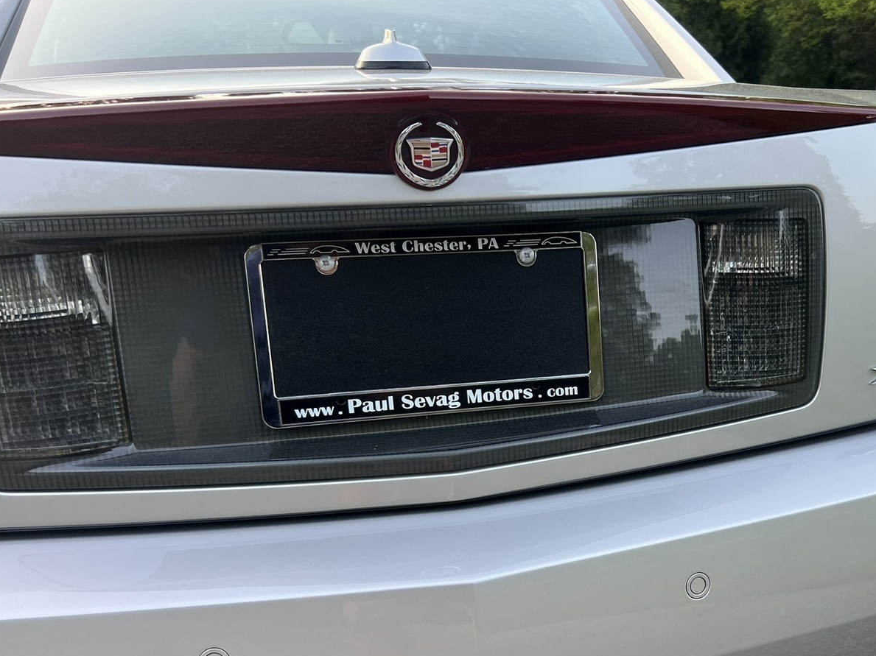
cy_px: 431
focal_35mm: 35
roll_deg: -0.2
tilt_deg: -21.2
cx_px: 573
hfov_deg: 51.8
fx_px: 885
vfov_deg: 40.2
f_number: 1.5
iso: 64
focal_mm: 5.7
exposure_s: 1/121
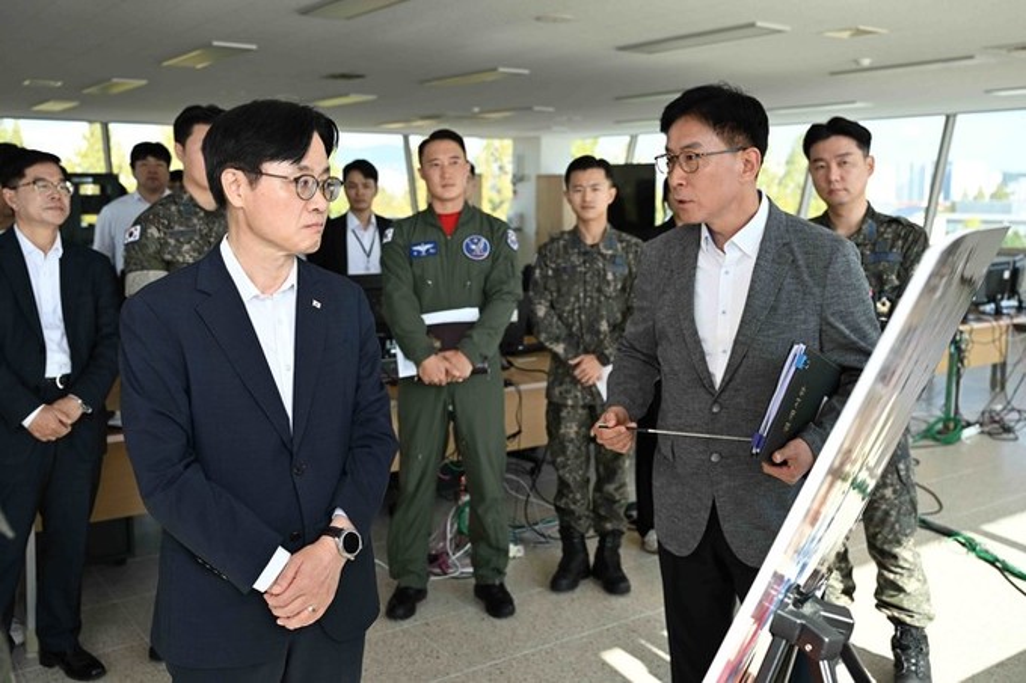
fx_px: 840
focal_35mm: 30
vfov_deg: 44.3
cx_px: 513
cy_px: 342
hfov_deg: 62.8
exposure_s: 1/400
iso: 250
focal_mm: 29.5
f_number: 3.5
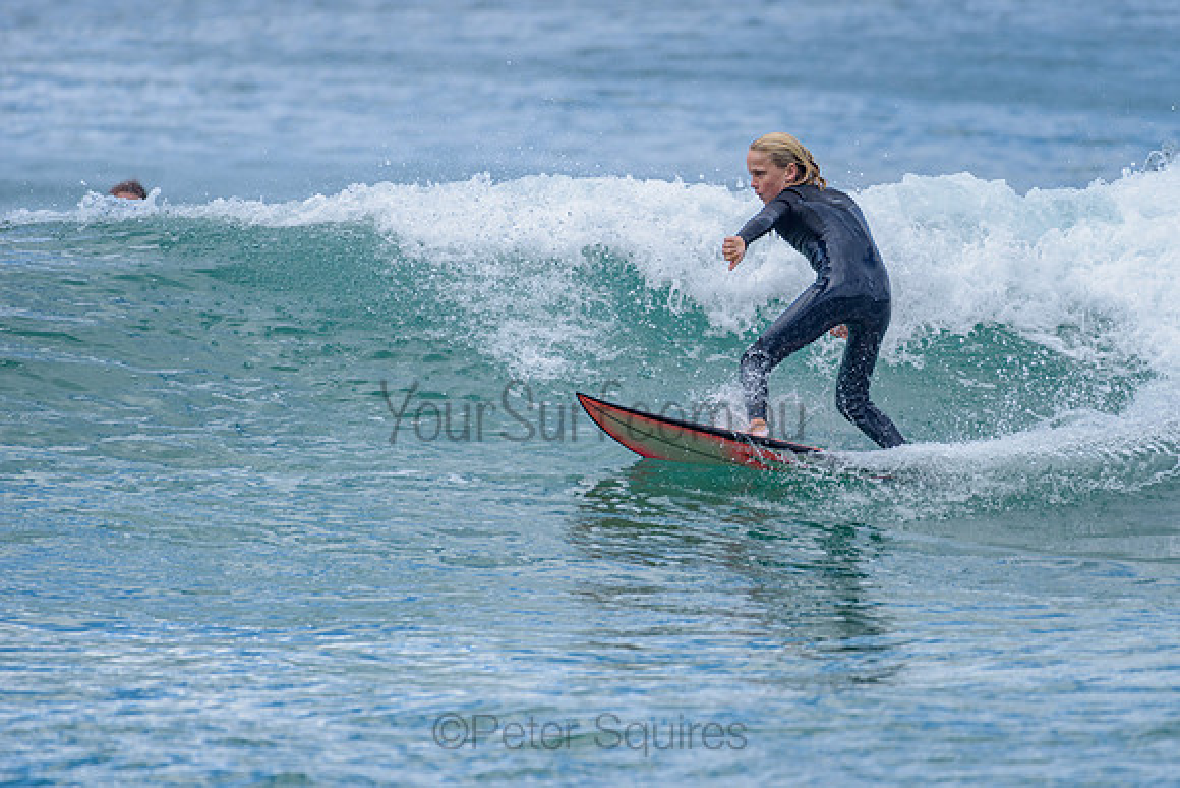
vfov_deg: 2.2
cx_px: 724
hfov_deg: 3.4
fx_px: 20107
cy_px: 325
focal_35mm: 613
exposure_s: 1/2000
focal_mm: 500
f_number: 5.6
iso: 360
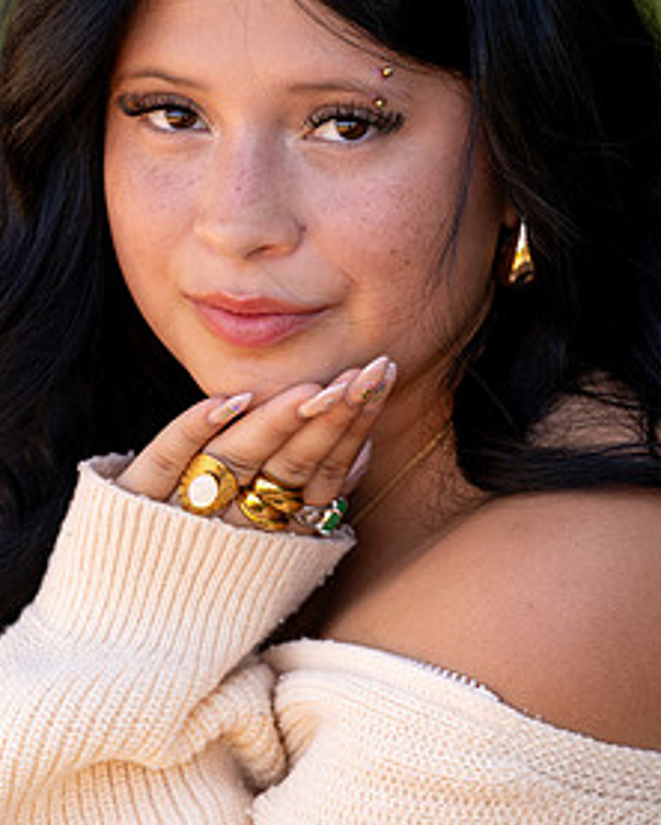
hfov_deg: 5.3
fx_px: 7108
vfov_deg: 6.6
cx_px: 313
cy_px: 289
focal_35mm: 291
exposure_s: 1/250
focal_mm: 191
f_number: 5
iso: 250
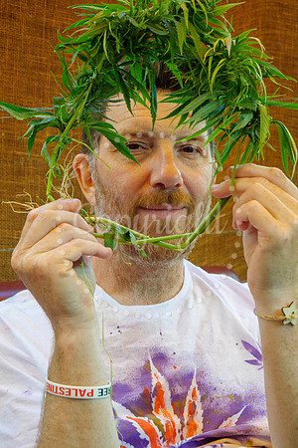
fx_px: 869
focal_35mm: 70
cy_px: 224
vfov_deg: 28.8
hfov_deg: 19.5
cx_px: 149
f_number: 5.6
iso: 400
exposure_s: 1/80
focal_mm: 35
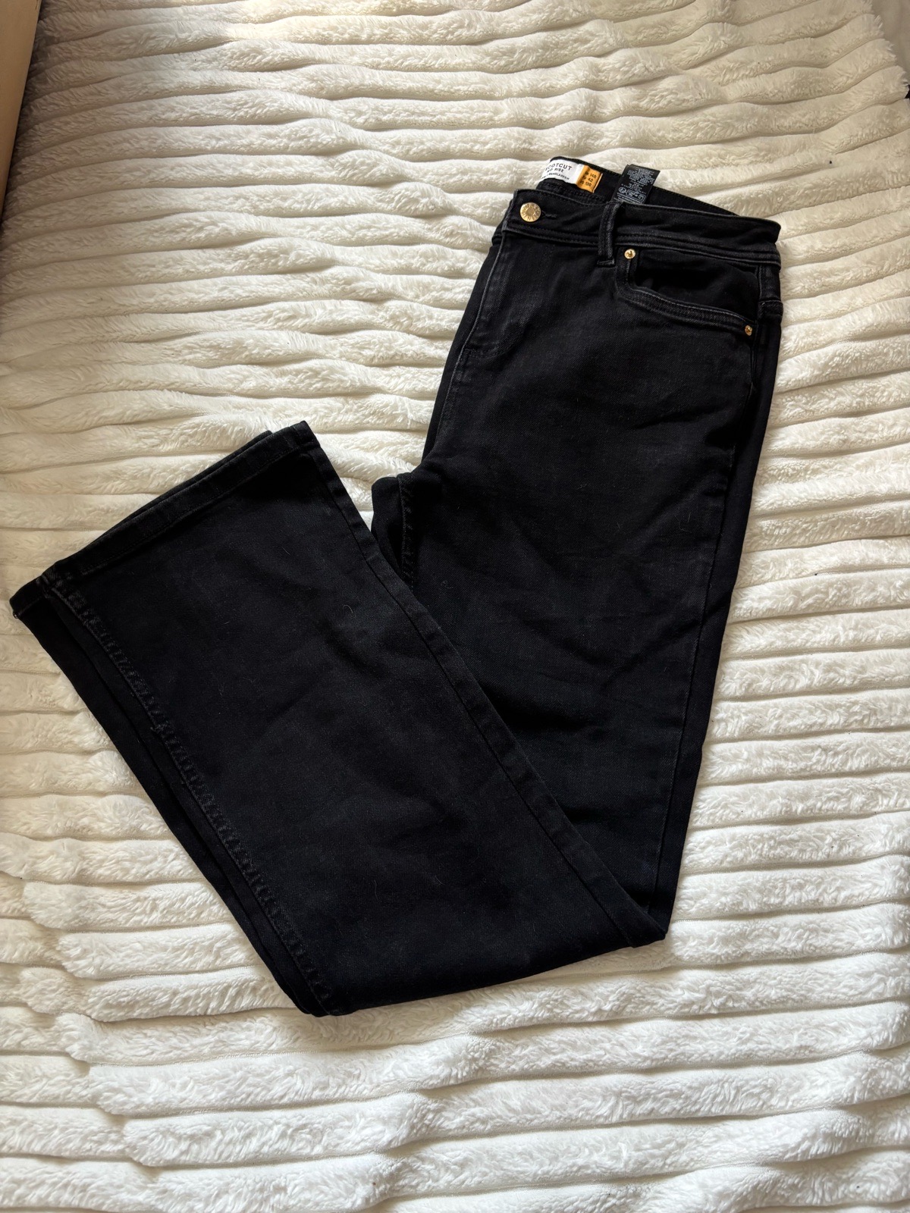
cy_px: 606
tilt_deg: -73.9
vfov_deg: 67.3
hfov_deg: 53.1
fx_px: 911
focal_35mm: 26
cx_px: 455
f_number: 1.6
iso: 125
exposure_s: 1/74
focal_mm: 5.96
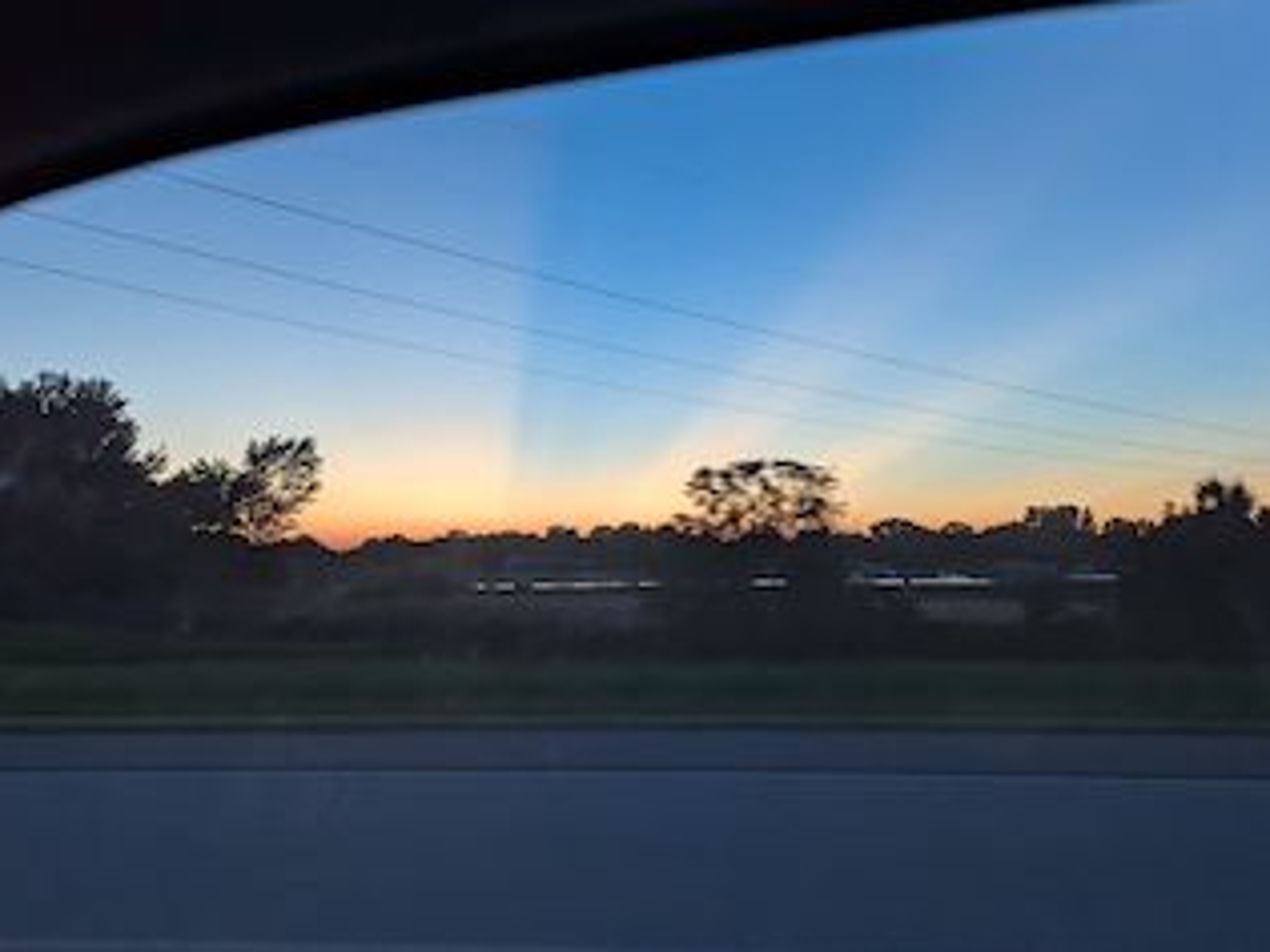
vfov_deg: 37.5
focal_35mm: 38
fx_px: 1394
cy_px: 370
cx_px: 583
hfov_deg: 48.9
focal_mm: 6.81
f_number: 1.85
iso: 489
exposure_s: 1/144
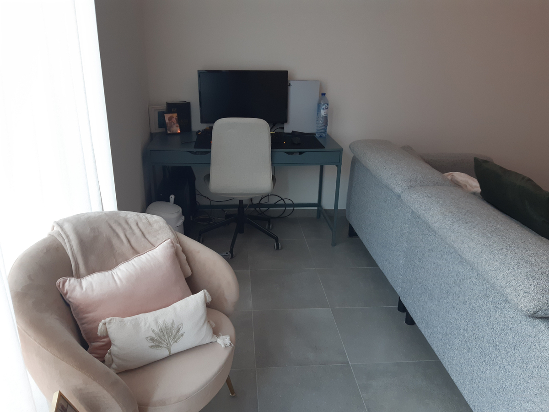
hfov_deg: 67.3
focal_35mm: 26
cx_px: 274
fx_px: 412
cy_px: 206
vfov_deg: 53.1
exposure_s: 1/50
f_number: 1.7
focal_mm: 3.92
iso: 100
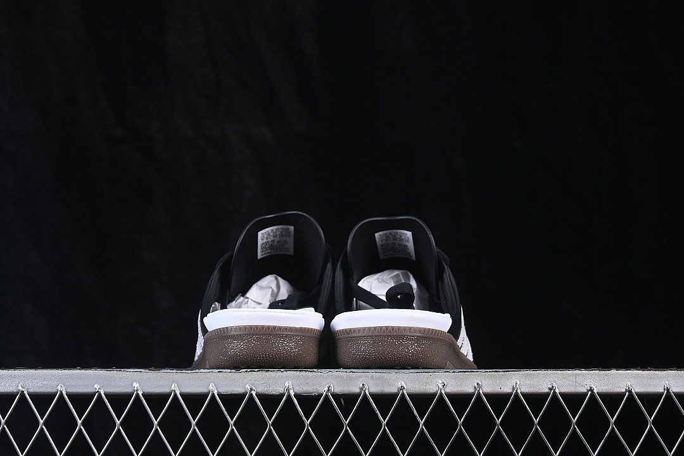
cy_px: 228
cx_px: 342
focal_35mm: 75
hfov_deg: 27.0
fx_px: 1425
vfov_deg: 18.2
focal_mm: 50
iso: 160
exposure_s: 1/60
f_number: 6.3
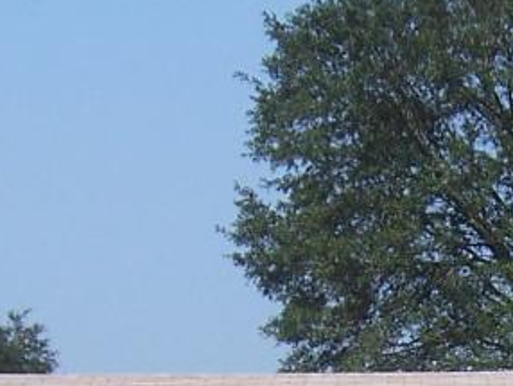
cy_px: 504
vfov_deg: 9.1
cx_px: 535
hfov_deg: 12.1
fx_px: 2388
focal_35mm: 161
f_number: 4.5
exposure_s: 1/500
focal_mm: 6.2
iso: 80
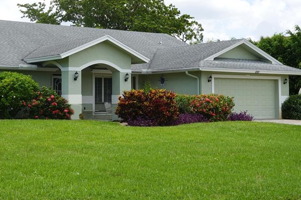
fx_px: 577
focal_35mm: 69
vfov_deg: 19.6
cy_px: 61
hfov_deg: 29.0
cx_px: 93
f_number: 5.6
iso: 100
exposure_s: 1/250
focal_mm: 16.86
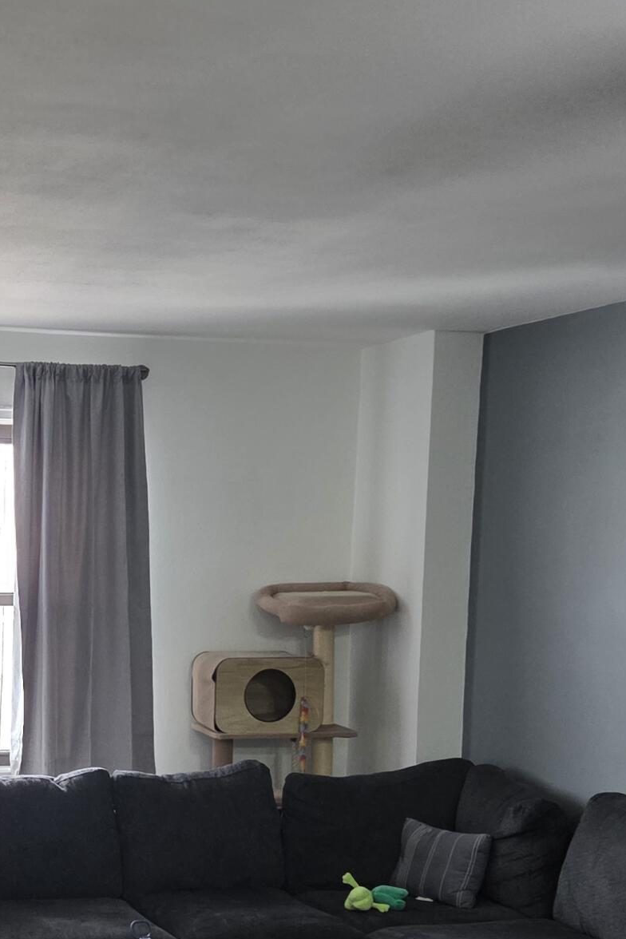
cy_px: 699
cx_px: 21
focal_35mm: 61
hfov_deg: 21.6
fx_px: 1591
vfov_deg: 32.3
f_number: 1.8
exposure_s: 1/120
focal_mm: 5.4
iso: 400
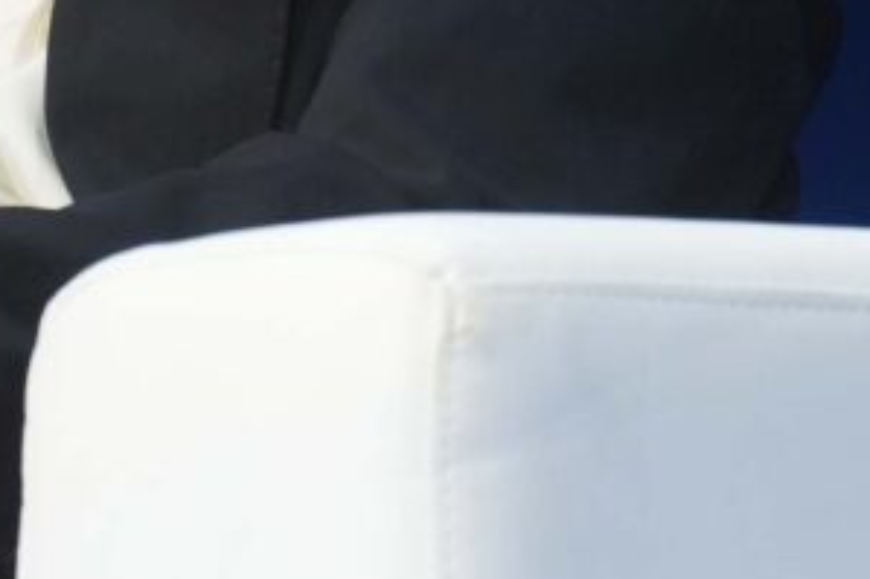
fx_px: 19394
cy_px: -308
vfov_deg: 1.7
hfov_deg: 2.6
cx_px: 125
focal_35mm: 803
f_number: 8
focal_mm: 200
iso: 1600
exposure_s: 1/160
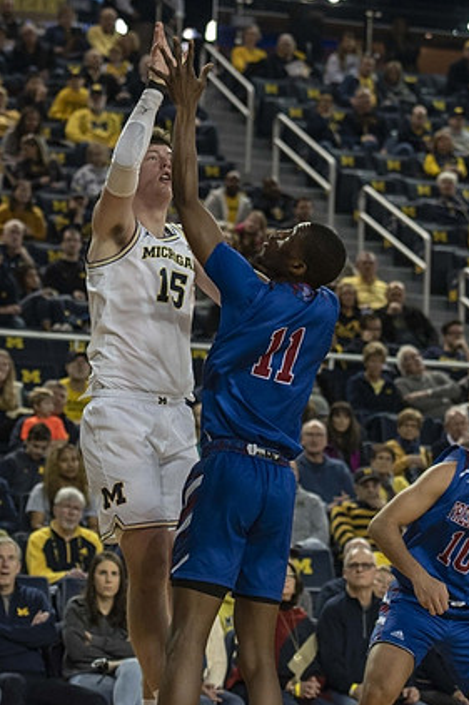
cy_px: 236
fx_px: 3207
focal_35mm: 164
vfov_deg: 12.5
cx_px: 135
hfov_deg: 8.4
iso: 1250
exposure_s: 1/1000
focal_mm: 78
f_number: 2.8
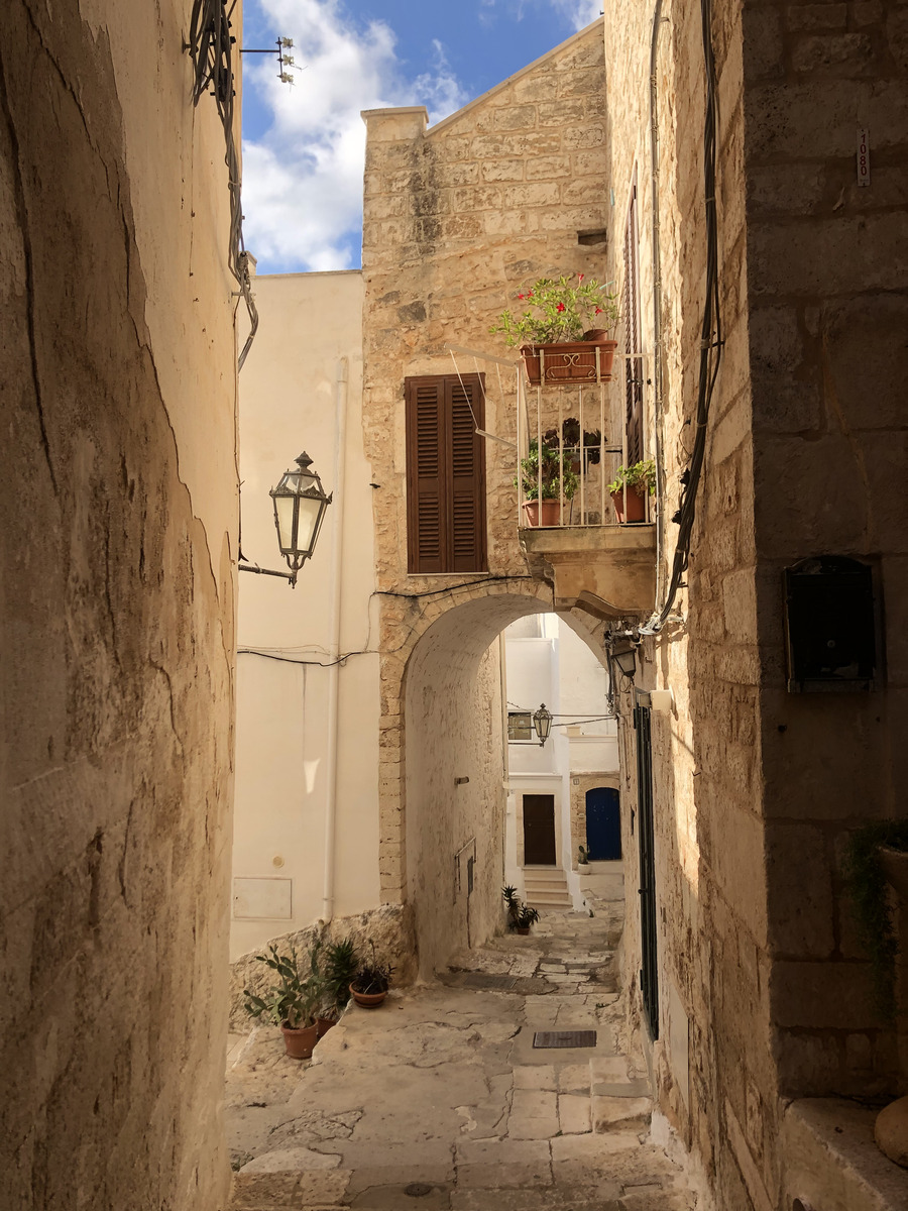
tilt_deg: +3.5
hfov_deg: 49.7
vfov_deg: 63.4
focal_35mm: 28
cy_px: 606
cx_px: 454
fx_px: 979
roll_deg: +0.8
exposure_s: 1/1033
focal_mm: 4
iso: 20
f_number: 1.8
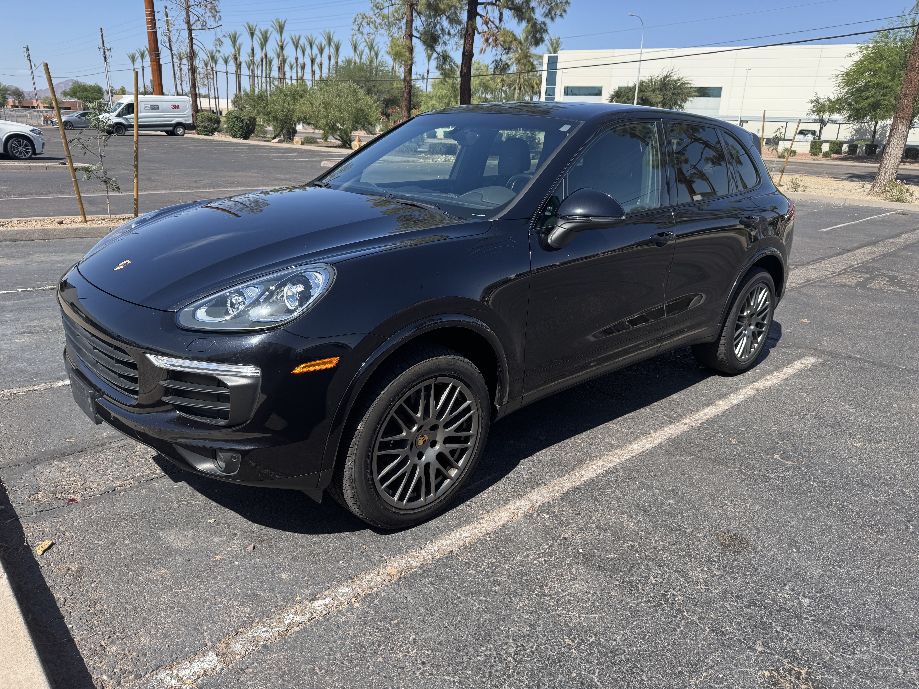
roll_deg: -1.3
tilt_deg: -18.9
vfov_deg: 56.8
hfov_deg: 71.6
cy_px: 344
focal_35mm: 24
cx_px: 460
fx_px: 637
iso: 80
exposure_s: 1/2604
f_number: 1.78
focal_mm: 6.76
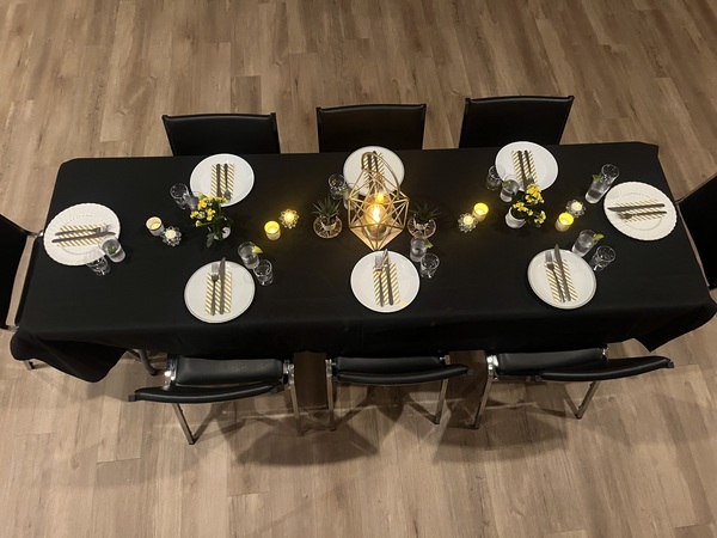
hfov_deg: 67.3
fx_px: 539
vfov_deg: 53.1
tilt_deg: -63.7
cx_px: 358
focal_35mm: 26
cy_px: 269
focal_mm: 5.1
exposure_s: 1/30
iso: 640
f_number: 1.6
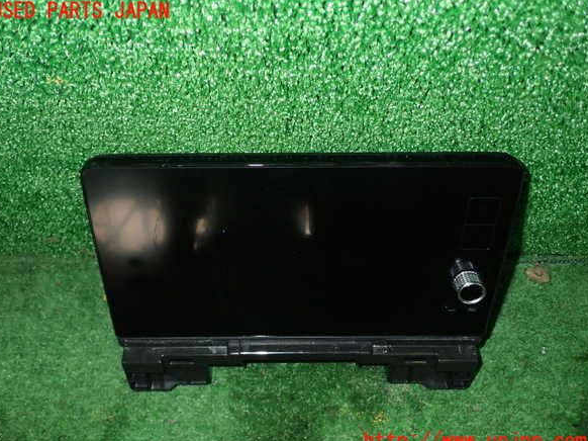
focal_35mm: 33
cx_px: 289
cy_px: 227
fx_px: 560
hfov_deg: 55.4
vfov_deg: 42.9
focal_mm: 5.79
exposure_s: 1/30
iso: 640
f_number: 7.1
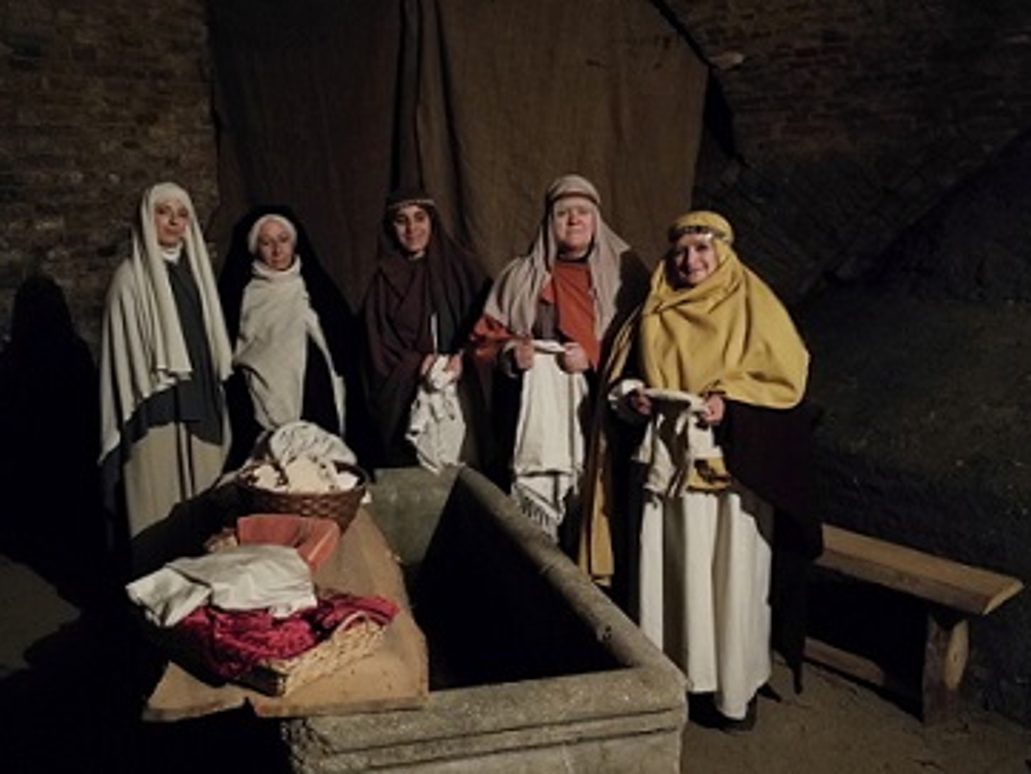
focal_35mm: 32
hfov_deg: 56.6
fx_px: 953
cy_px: 370
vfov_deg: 44.2
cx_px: 440
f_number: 2.2
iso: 3200
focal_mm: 3.95
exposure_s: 1/16.7
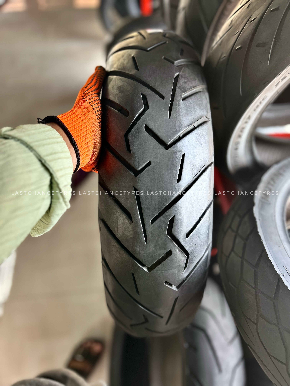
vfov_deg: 67.3
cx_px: 145
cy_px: 193
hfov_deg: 53.1
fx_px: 290
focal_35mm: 26
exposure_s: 1/100
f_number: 1.5
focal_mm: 5.7
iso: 125
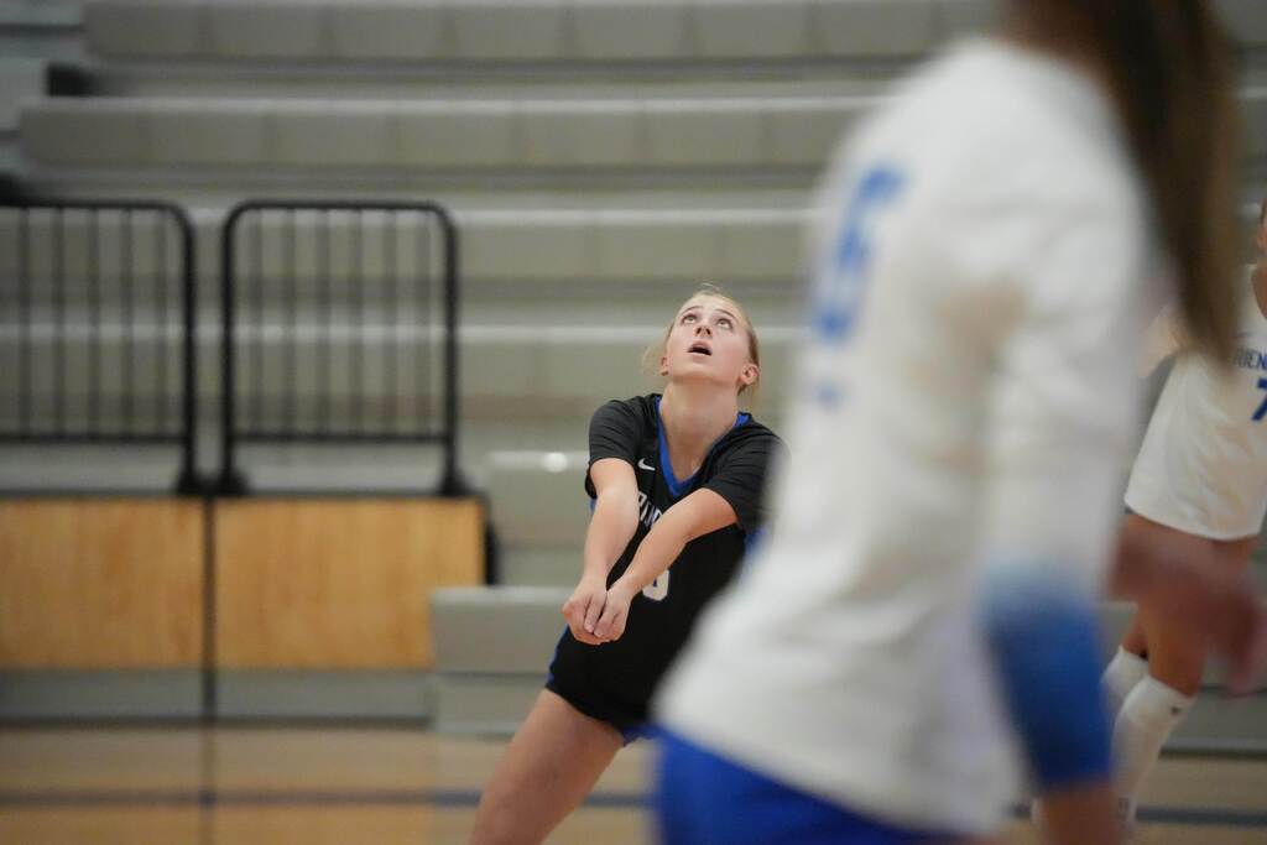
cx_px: 634
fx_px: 7039
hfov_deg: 10.3
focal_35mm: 200
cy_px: 422
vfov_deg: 6.9
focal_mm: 200
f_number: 2.8
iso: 20000
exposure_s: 1/4000
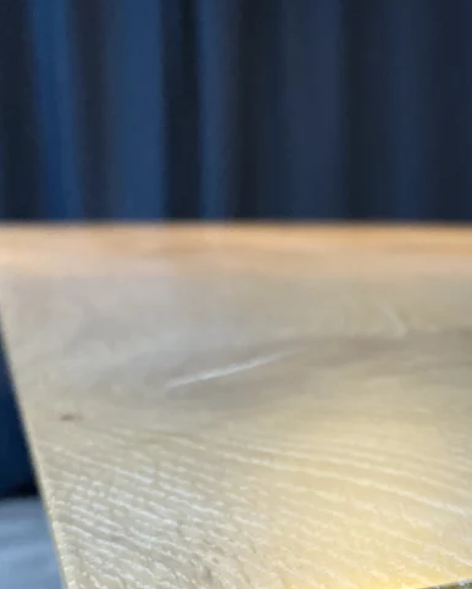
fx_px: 977
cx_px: 525
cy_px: 476
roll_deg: -0.8
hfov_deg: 25.1
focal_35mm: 56
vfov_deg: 32.6
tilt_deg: -14.3
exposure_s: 1/33
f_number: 1.8
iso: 400
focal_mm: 4.25
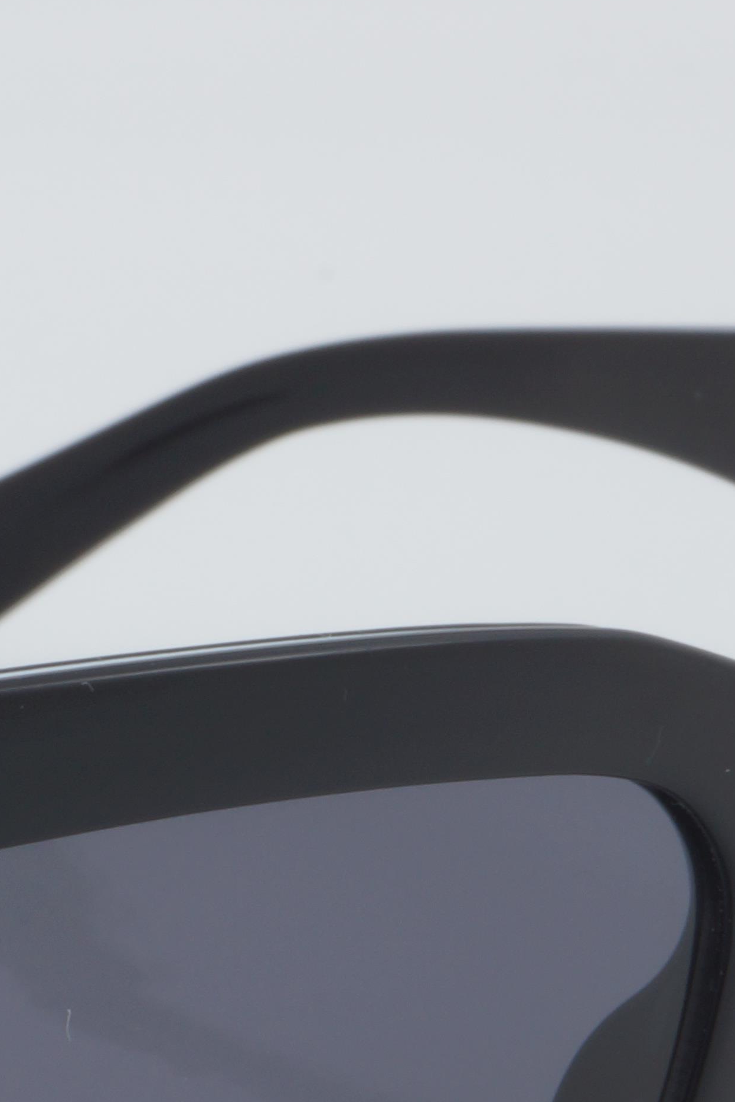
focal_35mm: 241
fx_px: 7379
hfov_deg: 5.7
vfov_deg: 8.5
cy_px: 974
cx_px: 20
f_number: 32
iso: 100
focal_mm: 50
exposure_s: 1/4
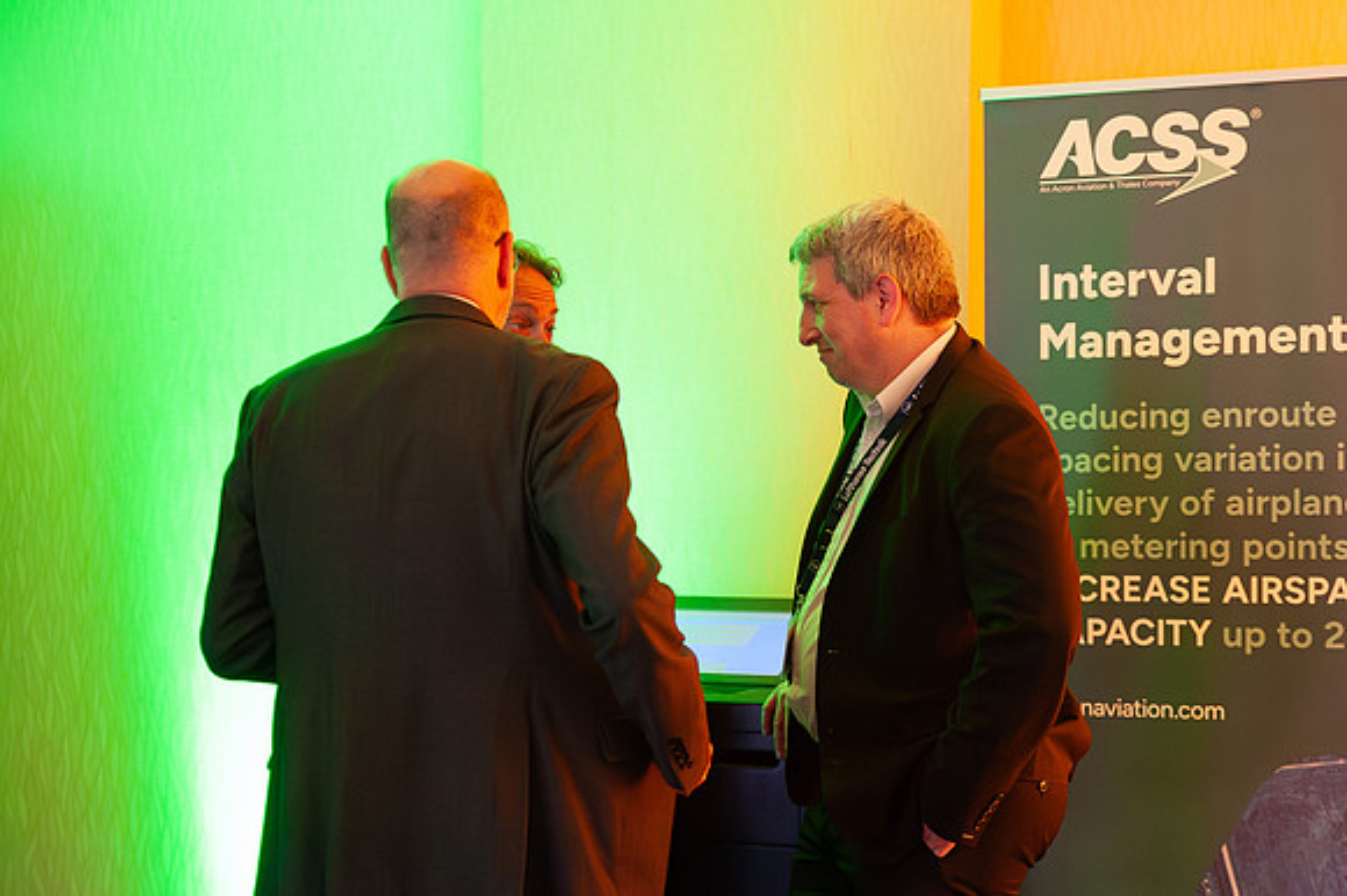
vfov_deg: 19.5
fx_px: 2608
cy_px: 513
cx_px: 781
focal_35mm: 70
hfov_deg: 28.9
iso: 6400
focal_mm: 55
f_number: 2.8
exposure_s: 1/160
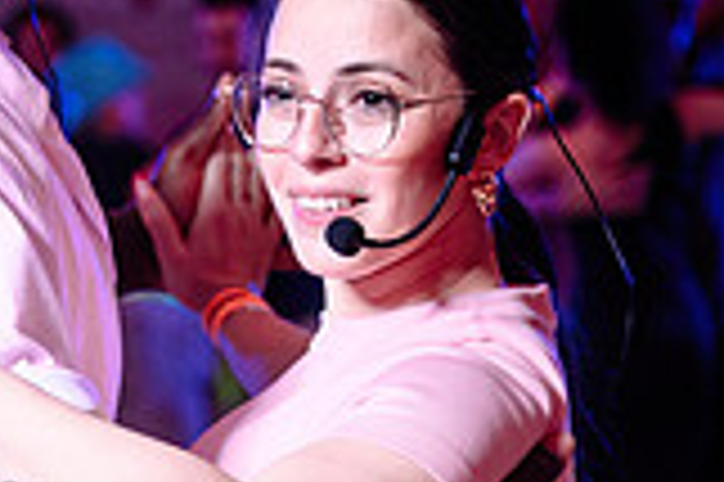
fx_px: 4340
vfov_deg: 6.3
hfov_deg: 9.5
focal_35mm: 216
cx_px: 351
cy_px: 403
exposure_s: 1/160
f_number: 2.8
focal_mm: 58
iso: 500
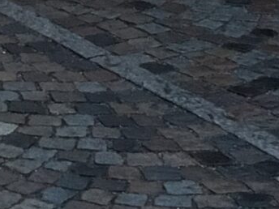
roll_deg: +1.4
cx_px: -70
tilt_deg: +0.1
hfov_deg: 9.0
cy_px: -468
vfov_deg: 6.2
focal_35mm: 216
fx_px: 1741
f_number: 2.2
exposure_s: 1/33
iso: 200
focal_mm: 4.15
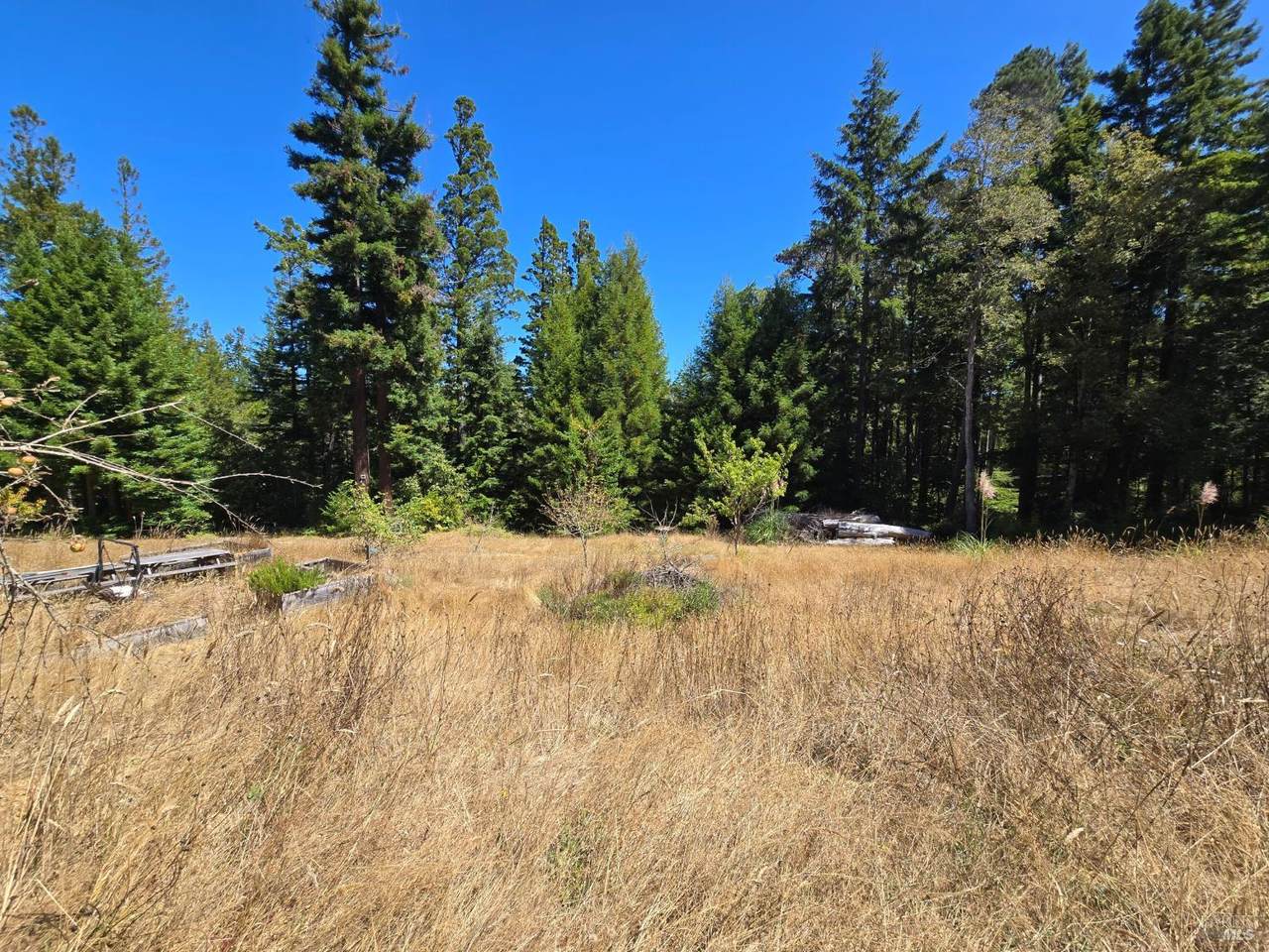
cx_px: 634
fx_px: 477
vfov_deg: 89.9
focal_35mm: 13
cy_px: 476
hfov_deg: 106.2
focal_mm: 2.2
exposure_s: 1/1132
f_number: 2.2
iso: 50
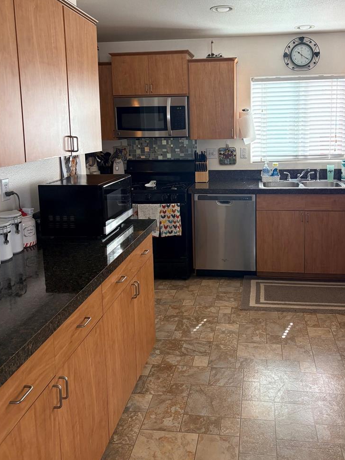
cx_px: 206
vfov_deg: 56.4
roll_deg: +1.1
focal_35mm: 32
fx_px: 425
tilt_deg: -7.5
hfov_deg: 43.9
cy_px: 183
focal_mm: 5.96
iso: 125
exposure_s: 1/107
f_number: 1.6
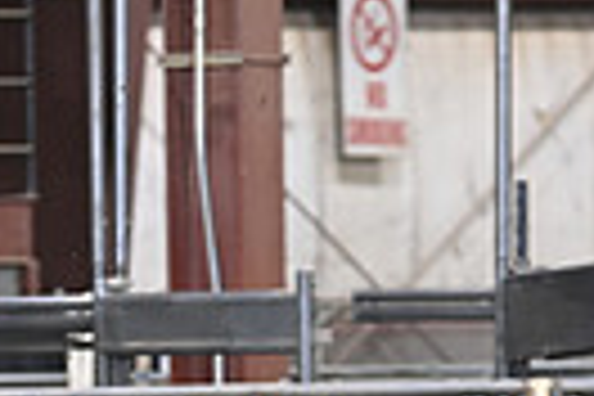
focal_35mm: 878
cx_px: 0
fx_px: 14486
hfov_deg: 2.3
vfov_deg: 1.6
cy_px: 794
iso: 2500
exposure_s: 1/250
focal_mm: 200
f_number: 3.2
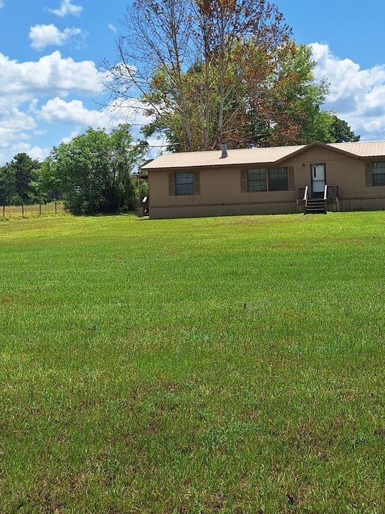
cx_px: 262
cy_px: 193
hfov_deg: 31.9
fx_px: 667
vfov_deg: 41.8
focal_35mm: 45
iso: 40
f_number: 1.8
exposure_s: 1/4505
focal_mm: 5.54
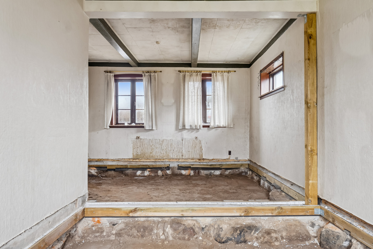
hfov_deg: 68.8
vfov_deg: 49.1
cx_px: 188
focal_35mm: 26
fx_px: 272
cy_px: 120
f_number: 8
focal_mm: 15.5
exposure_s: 1
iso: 200
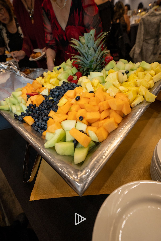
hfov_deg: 70.4
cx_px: 80
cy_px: 120
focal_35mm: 17
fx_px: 114
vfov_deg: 93.3
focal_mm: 17
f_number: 4.5
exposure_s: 1/125
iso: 1600
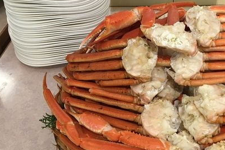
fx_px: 381
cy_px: 59
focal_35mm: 61
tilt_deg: -34.6
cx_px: 162
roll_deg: +1.0
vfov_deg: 22.2
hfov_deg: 32.4
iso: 50
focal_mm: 4.15
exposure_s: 1/30
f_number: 2.2
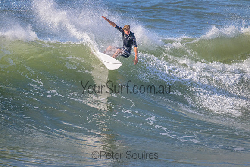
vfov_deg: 1.7
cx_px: 125
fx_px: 5557
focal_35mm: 800
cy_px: 84
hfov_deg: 2.6
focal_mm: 800
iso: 1600
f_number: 11
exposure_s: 1/2000
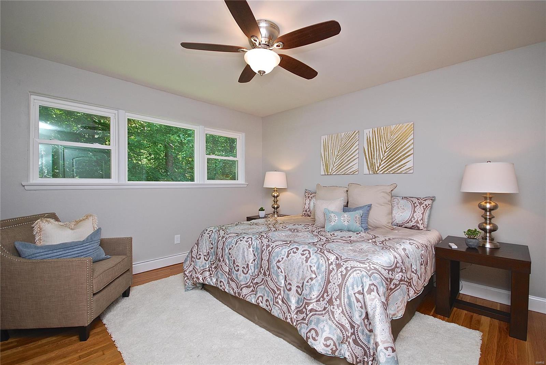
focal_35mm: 15
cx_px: 273
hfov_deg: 100.3
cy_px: 182
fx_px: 228
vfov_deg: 77.4
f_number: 4
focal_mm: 10
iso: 200
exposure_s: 1/60
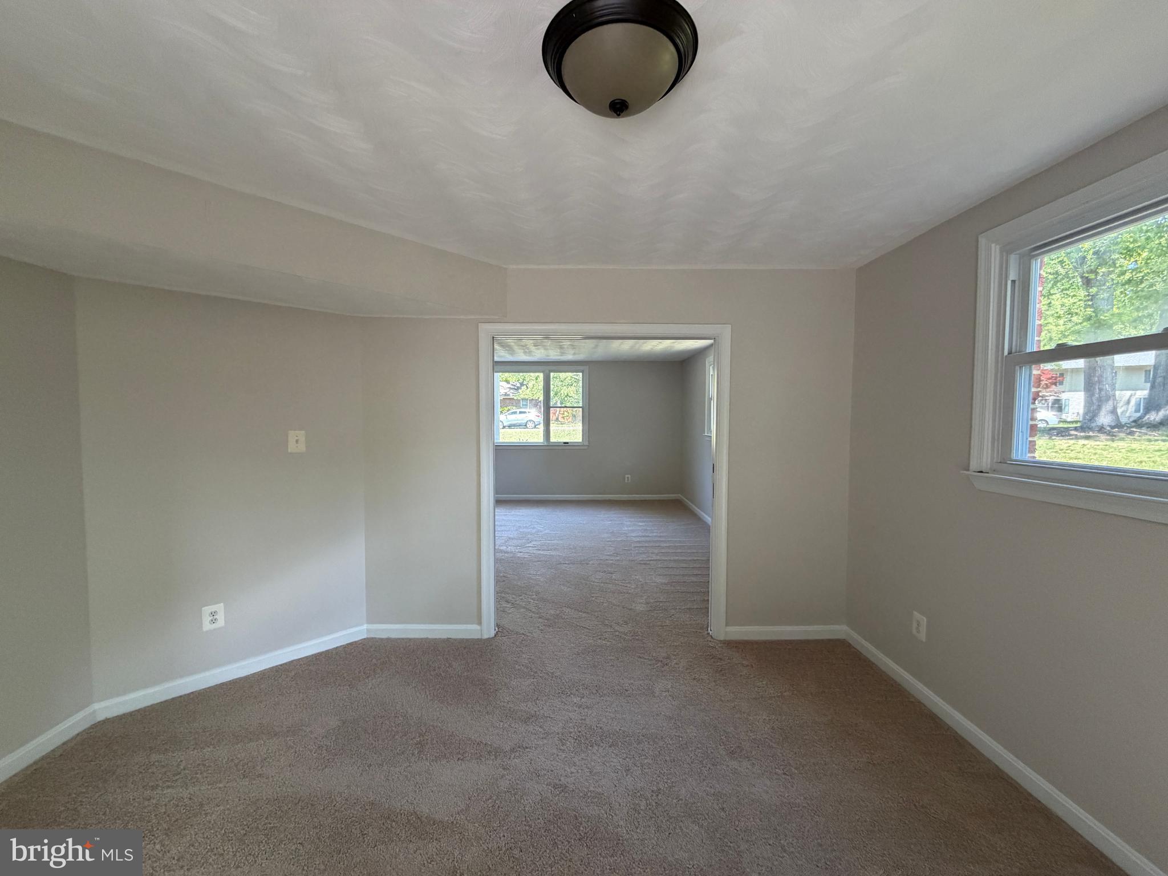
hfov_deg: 102.1
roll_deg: +0.3
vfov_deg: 85.7
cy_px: 438
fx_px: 472
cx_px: 584
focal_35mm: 14
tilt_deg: -4.0
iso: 250
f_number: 2.2
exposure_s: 1/121
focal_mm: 2.22
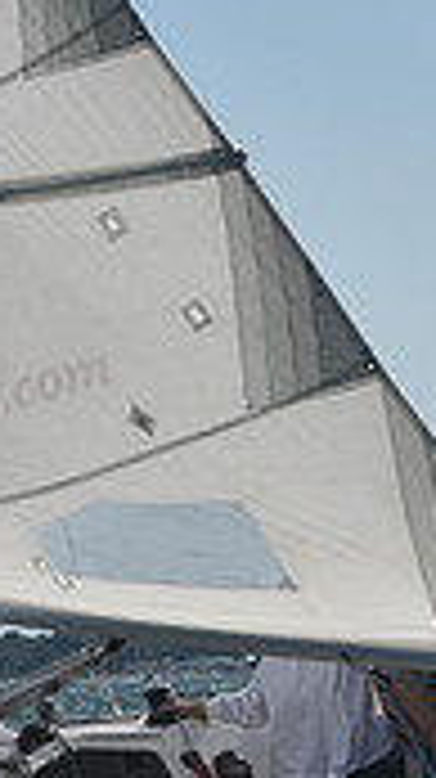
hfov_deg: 4.9
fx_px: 5068
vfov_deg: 8.8
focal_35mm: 246
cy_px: 605
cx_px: 346
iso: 250
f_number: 7.1
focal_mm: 70
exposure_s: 1/1000
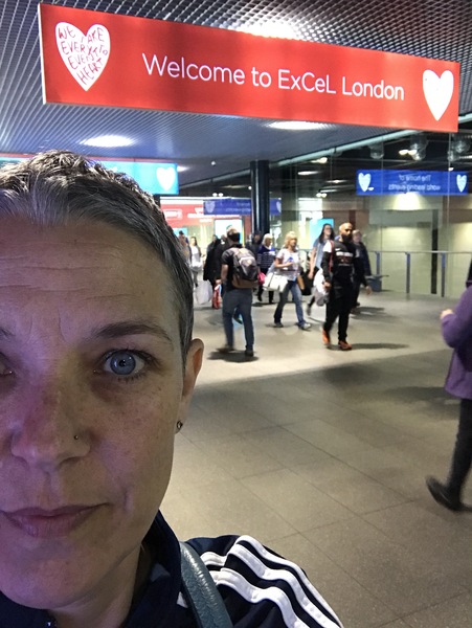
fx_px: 581
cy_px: 314
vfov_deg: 56.8
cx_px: 236
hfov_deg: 44.2
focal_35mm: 32
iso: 250
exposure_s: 1/17
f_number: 2.2
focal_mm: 2.87
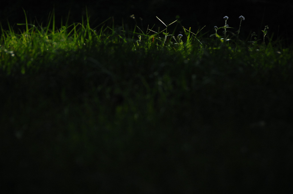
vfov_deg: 4.6
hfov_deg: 6.9
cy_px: 97
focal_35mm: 300
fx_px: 2439
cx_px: 146
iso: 400
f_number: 5.6
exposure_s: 1/1600
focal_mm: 200
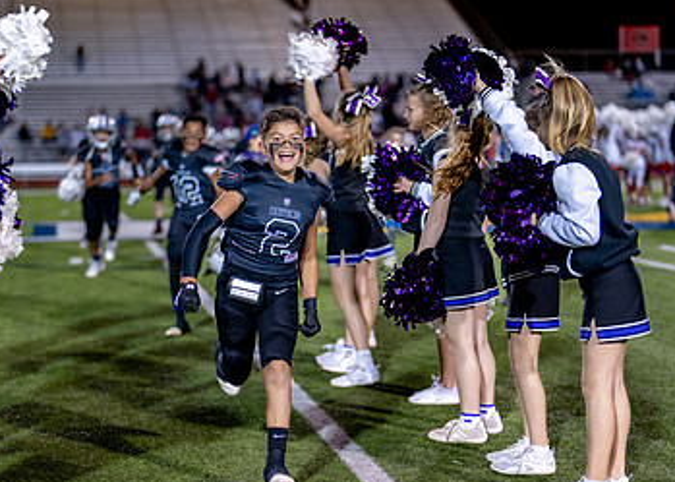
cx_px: 267
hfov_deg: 22.8
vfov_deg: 16.4
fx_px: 1667
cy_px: 323
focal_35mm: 87
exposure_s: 1/1000
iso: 500
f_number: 1.2
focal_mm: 50
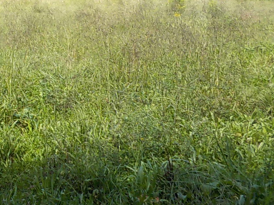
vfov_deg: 16.7
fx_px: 696
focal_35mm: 88
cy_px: 55
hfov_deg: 20.6
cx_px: -66
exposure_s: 1/400
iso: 125
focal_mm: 4.1
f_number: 3.3
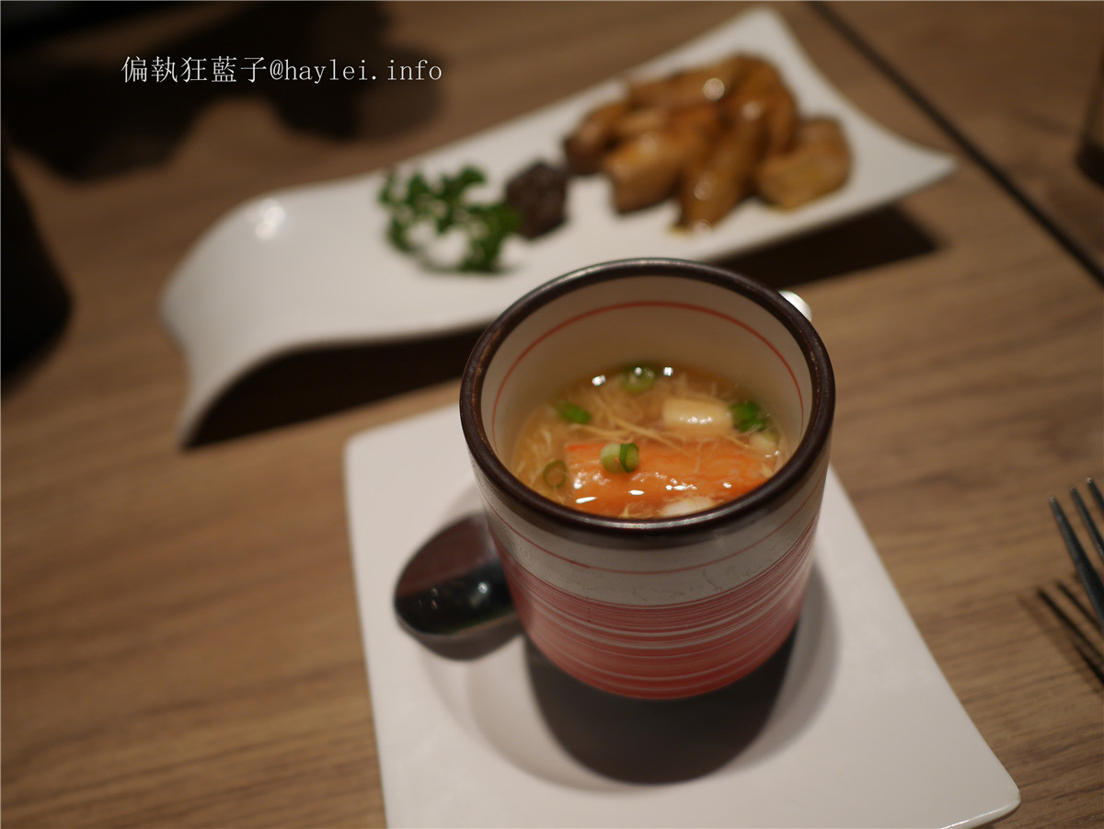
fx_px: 957
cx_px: 552
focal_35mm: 30
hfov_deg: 59.9
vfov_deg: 46.8
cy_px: 414
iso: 200
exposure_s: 1/100
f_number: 1.8
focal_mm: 15
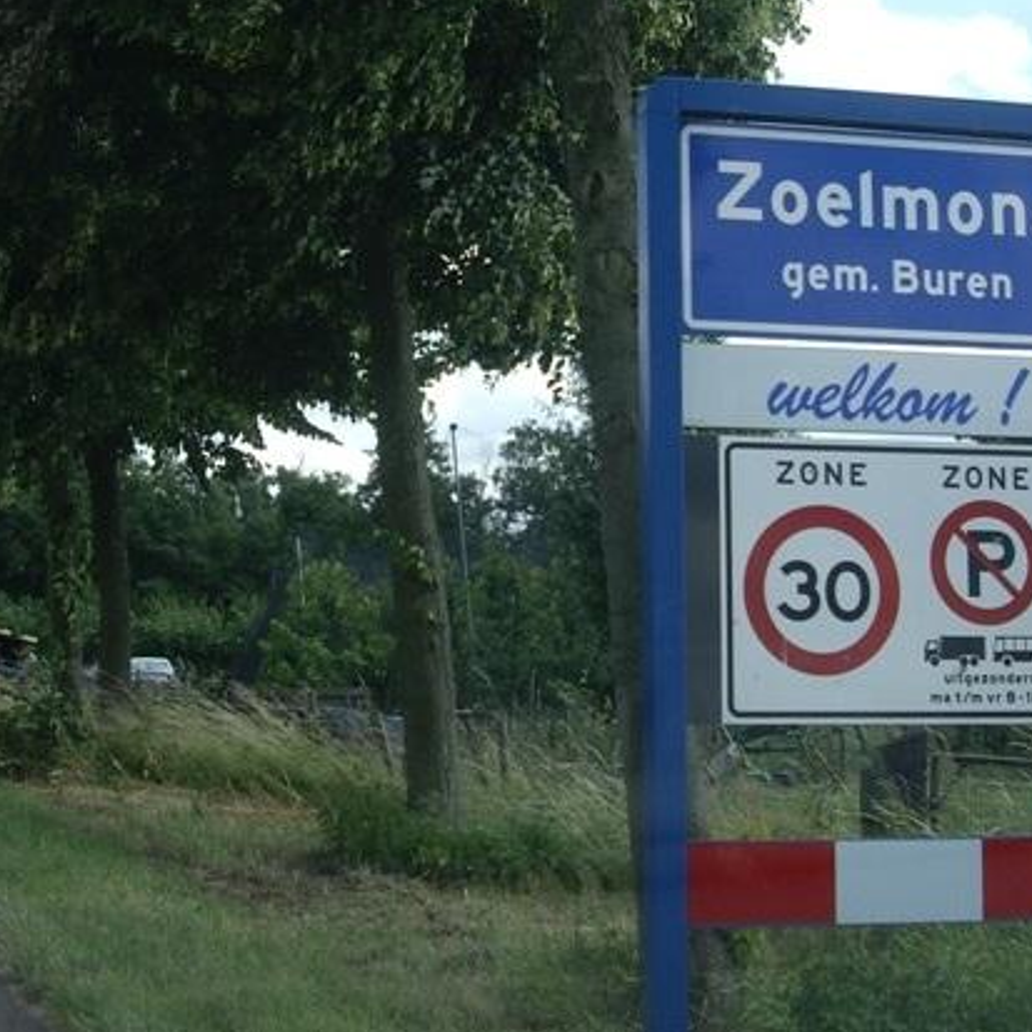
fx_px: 1754
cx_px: 387
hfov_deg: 32.6
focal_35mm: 52
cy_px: 570
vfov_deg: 32.8
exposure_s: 1/500
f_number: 2.8
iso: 64
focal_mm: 7.9
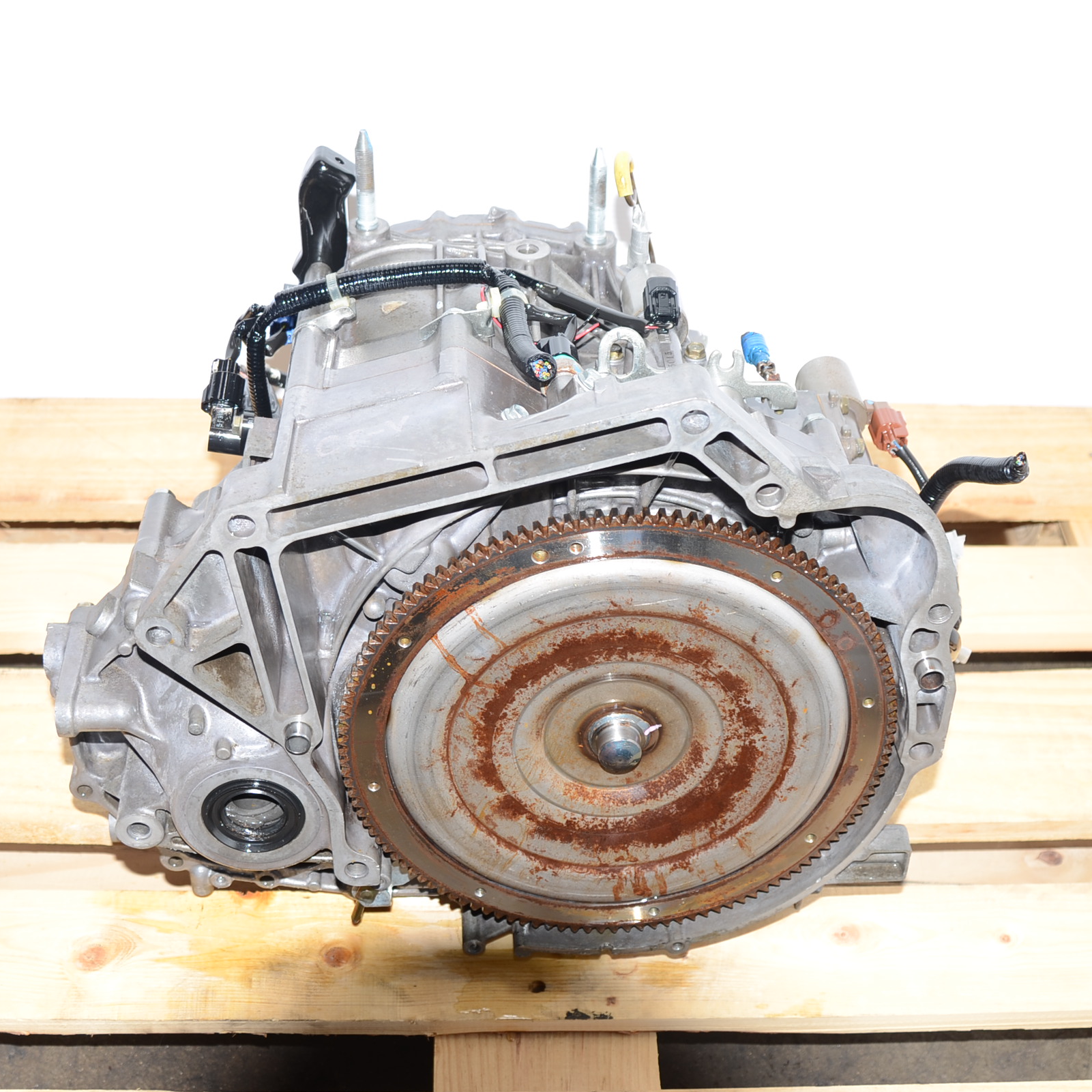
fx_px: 1677
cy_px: 544
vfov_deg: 36.1
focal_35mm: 47
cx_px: 492
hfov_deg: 36.0
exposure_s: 1/100
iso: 100
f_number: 4.5
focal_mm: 24
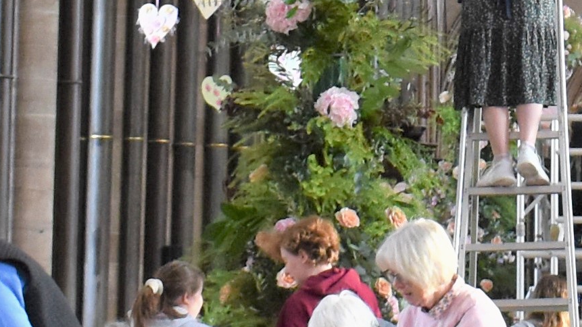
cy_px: -263
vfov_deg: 5.5
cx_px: 696
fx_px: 3379
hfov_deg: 9.7
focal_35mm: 219
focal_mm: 20
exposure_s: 1/125
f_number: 3.8
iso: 900
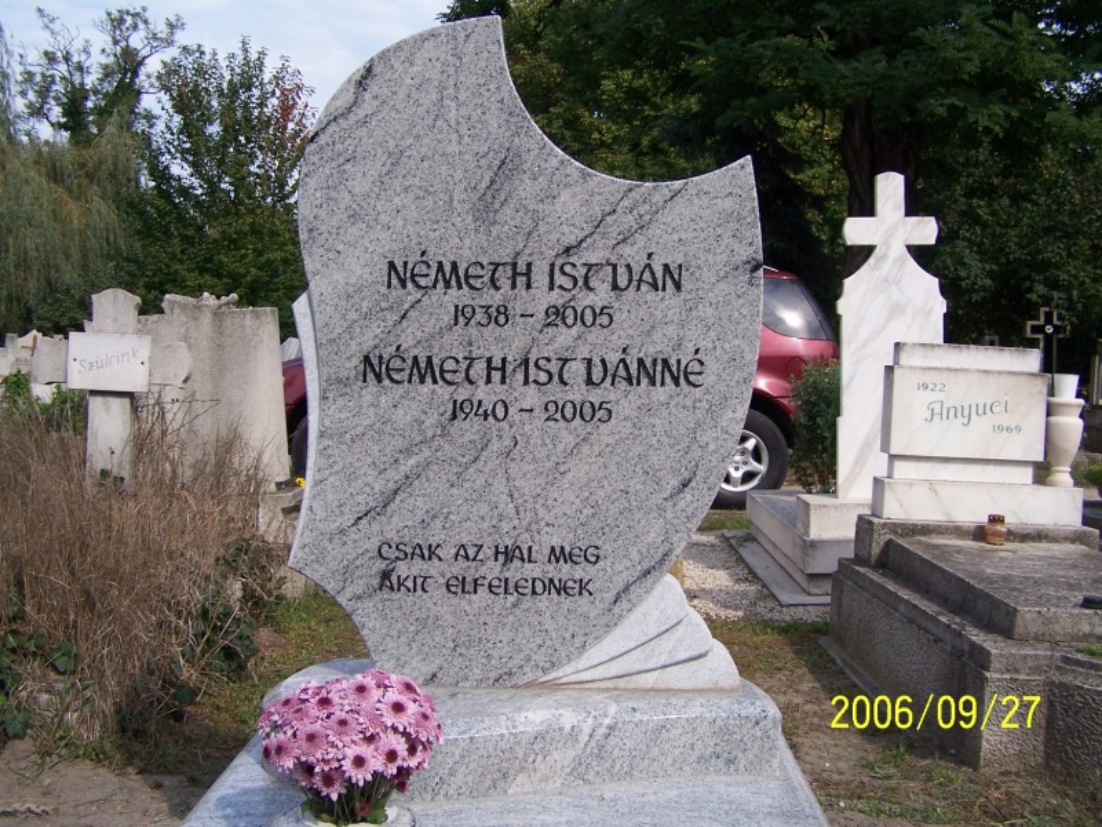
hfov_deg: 49.0
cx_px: 551
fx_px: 1210
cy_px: 414
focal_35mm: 38
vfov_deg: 37.7
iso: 80
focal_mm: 6.3
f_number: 2.8
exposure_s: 1/800
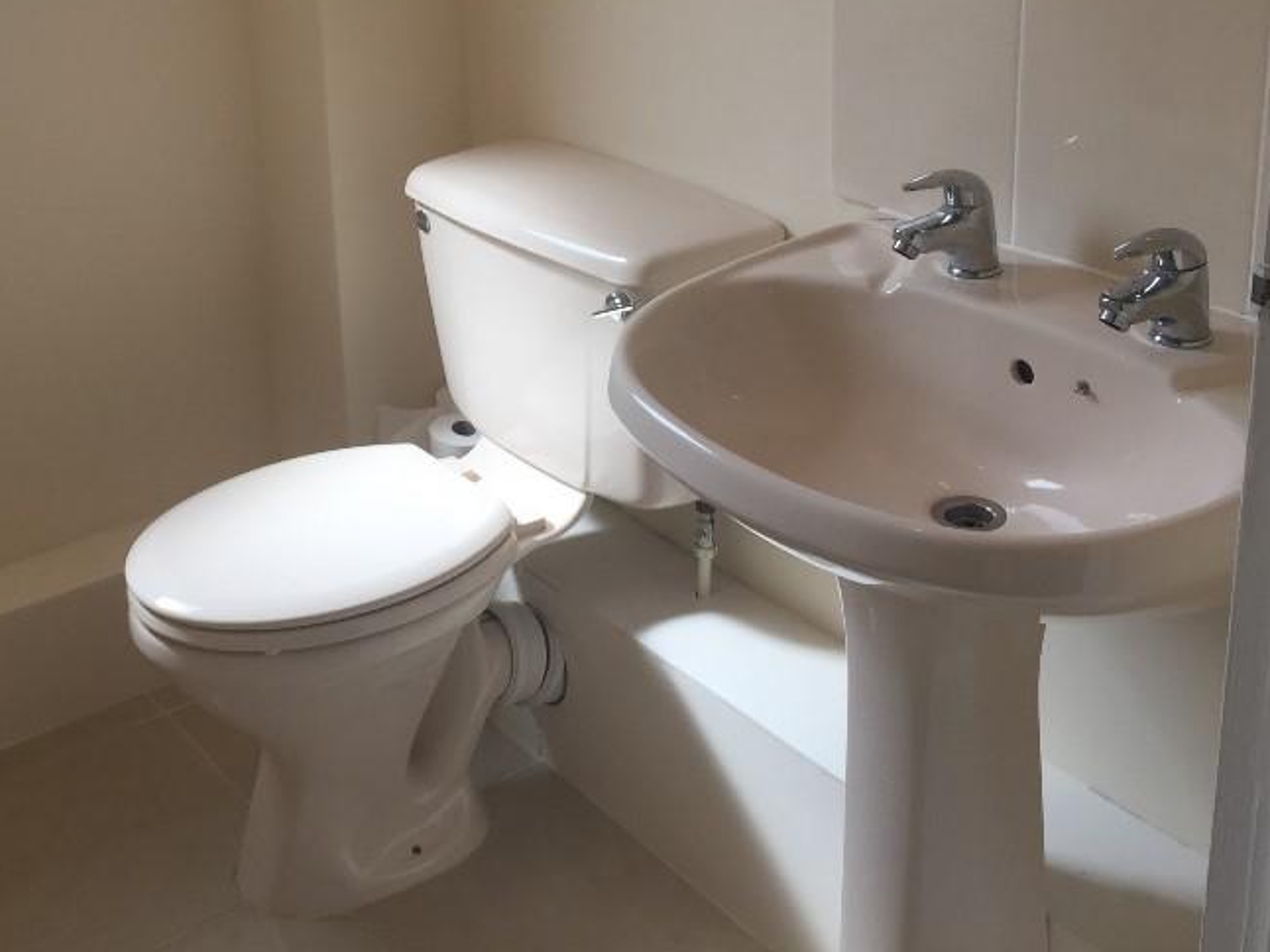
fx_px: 1687
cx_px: 486
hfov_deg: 41.0
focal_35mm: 46
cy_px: 199
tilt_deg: -17.7
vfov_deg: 30.8
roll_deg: +0.2
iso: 32
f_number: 2.2
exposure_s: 1/162
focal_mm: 4.15
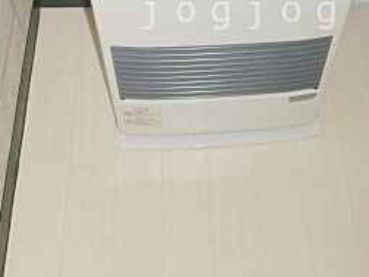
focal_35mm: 61
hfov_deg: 31.5
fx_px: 650
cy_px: 12
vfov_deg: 23.2
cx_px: 243
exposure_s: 1/250
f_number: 3
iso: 80
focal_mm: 4.24
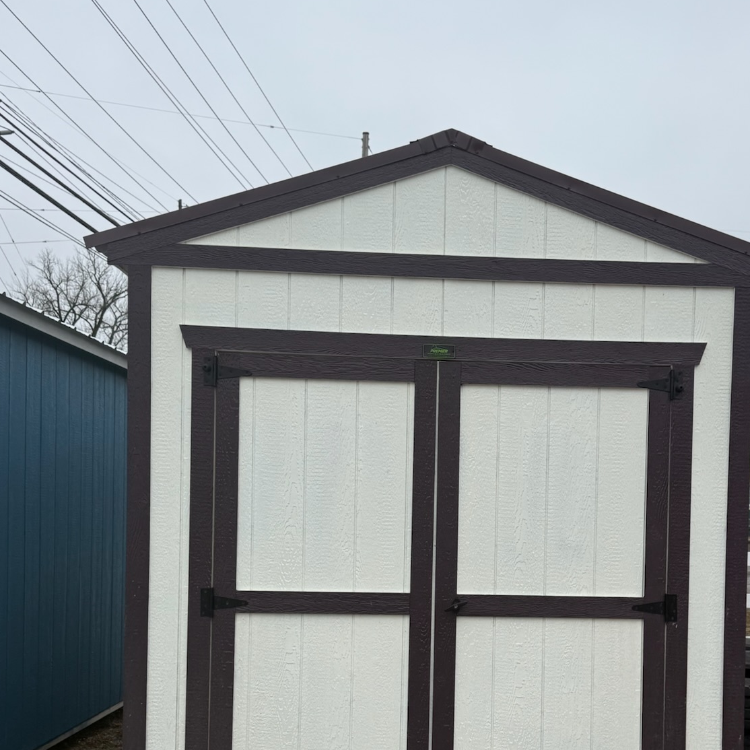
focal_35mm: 39
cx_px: 469
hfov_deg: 42.5
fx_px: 956
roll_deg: +1.4
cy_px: 529
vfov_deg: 42.0
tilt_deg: -0.4
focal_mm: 6.76
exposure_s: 1/5319
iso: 80
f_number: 1.78
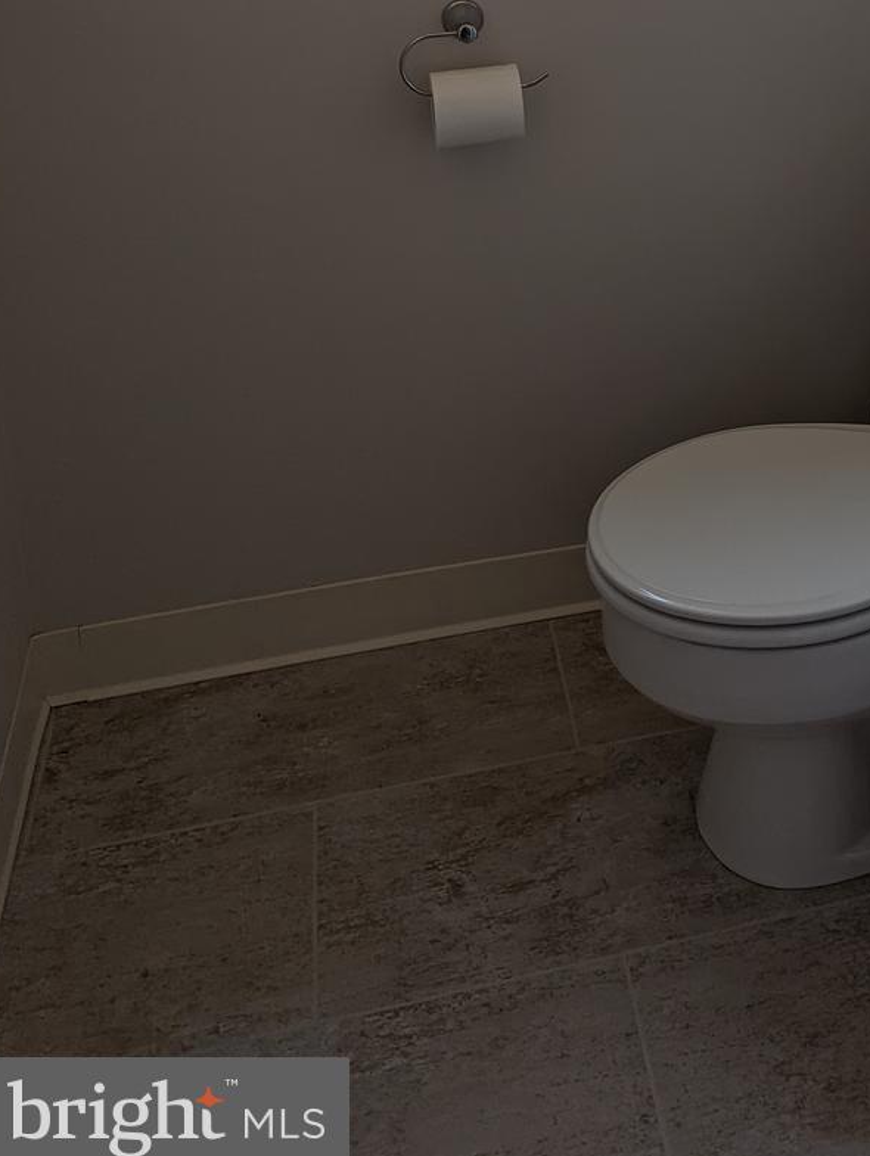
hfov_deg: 29.3
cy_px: 46
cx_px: 833
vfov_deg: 36.9
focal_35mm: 47
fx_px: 1572
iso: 45
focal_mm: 6.81
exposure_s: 1/151
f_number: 1.85
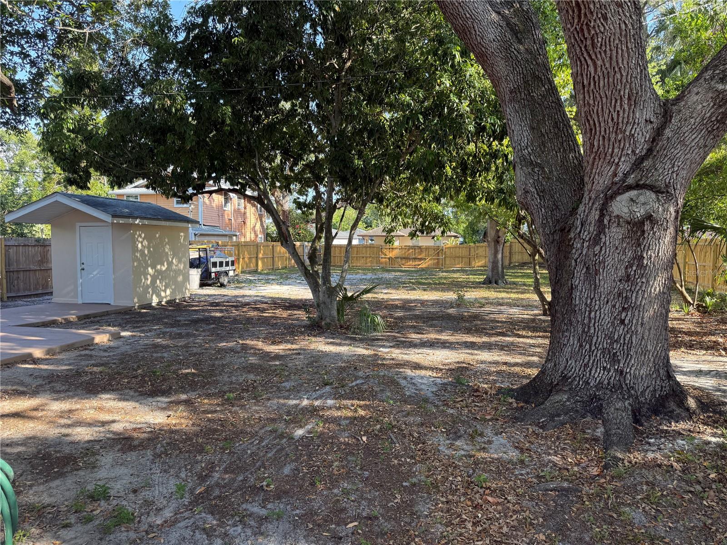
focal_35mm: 24
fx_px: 504
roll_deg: -1.3
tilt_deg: -1.5
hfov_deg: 71.6
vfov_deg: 56.8
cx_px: 364
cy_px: 272
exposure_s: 1/461
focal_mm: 6.76
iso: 100
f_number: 1.78
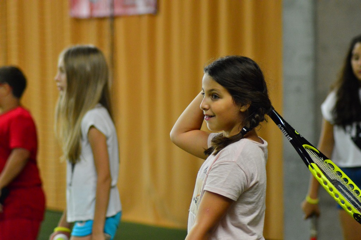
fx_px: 2104
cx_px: 180
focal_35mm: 210
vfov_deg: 6.5
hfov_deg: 9.8
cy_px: 120
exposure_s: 1/250
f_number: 4.2
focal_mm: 140
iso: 3200
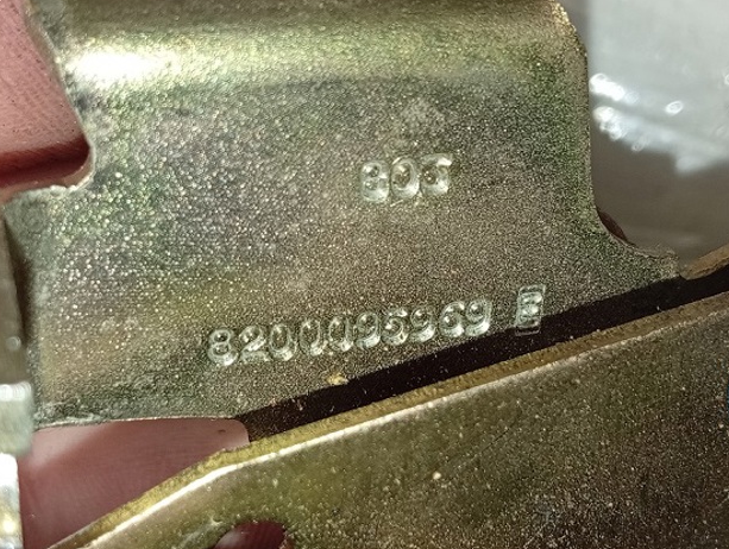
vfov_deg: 27.1
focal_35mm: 54
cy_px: 274
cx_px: 373
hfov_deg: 35.5
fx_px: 1139
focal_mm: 3.96
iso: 209
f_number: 1.8
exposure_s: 1/50
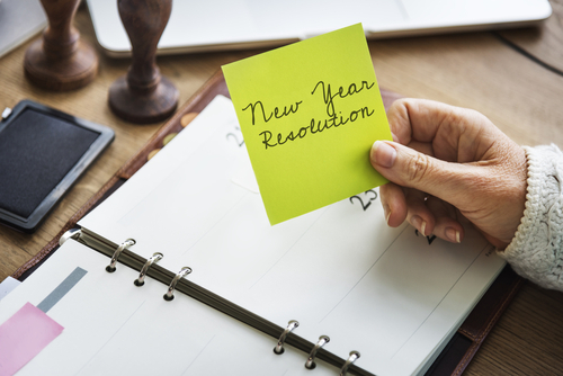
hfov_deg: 17.1
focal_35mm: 120
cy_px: 188
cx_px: 282
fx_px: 1878
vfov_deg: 11.4
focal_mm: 120
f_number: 4
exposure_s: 1/160
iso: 200
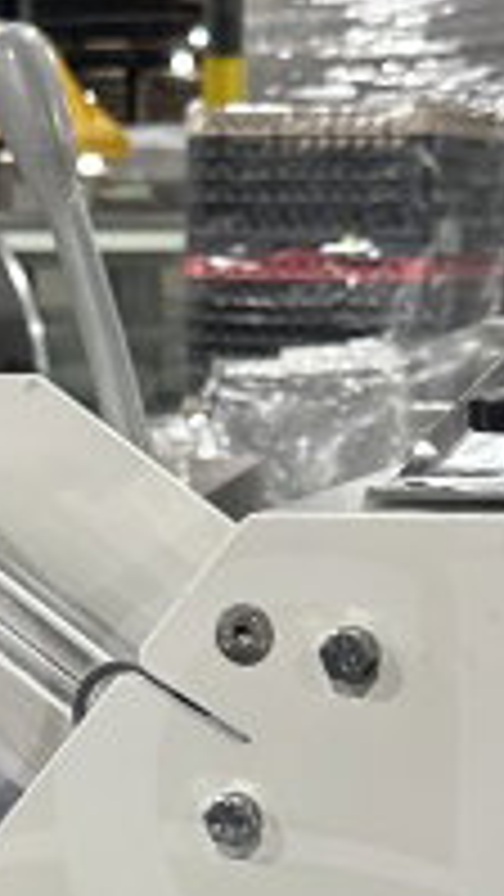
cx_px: 162
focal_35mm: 107
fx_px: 2541
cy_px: 916
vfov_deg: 19.4
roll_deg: -0.6
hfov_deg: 11.3
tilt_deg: -14.3
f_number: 1.78
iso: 250
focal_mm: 6.86
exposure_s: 1/95
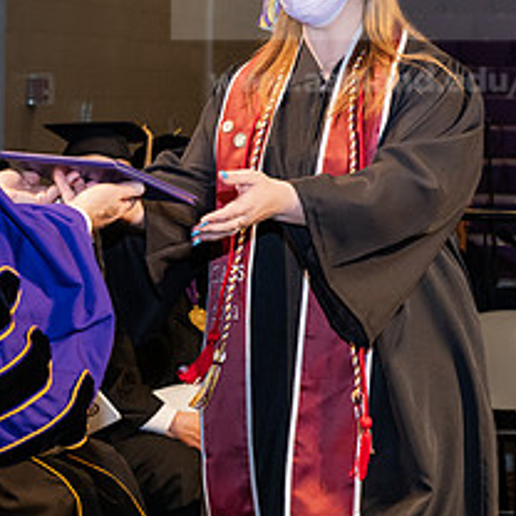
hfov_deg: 11.8
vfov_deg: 11.9
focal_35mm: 147
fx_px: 2479
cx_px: 97
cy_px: 133
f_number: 6.3
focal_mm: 62
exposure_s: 1/200
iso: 1600
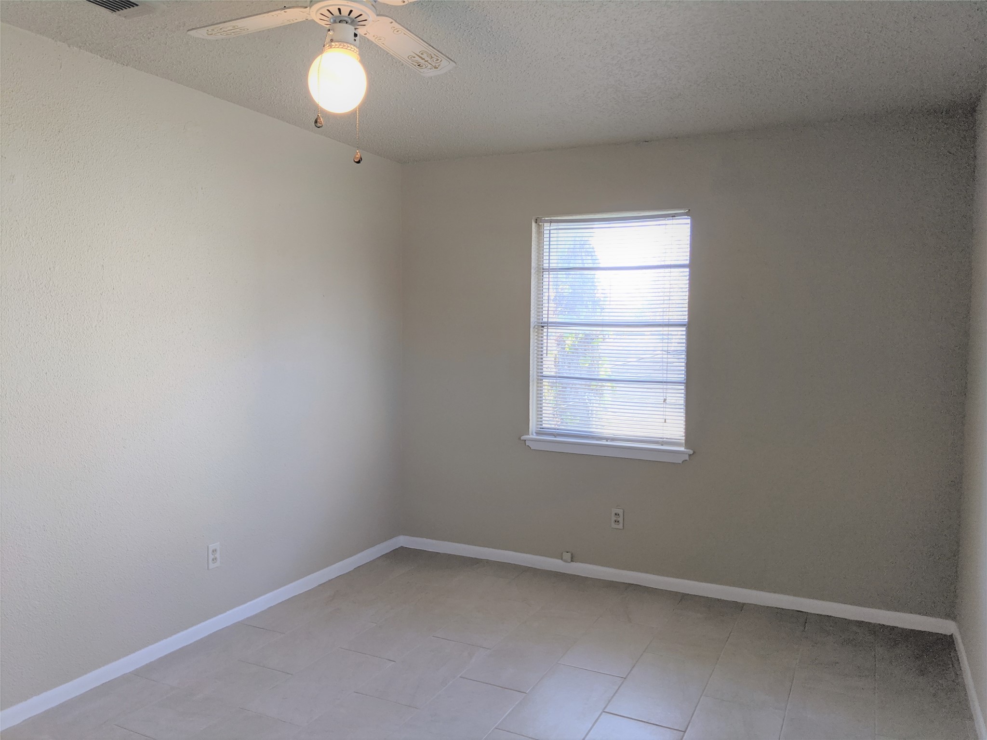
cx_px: 494
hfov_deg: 65.3
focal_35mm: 27
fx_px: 770
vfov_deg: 51.4
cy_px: 370
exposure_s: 1/258
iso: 108
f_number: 1.73
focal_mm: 4.38
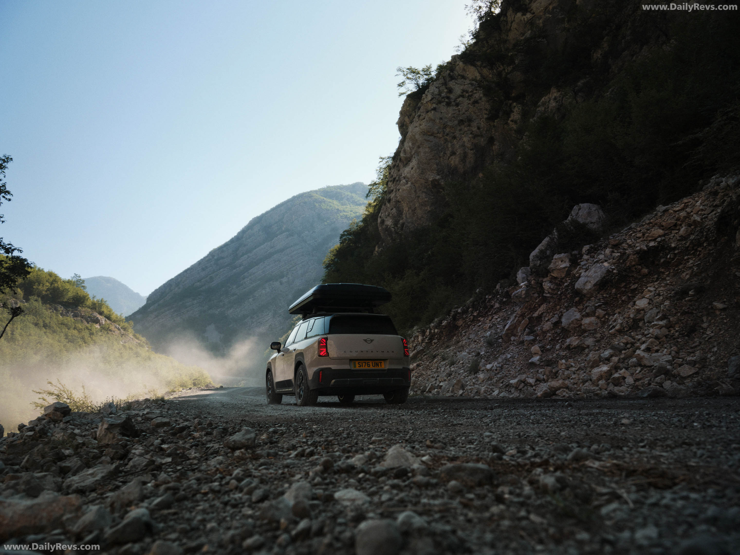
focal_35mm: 25
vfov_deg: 54.9
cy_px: 278
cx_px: 370
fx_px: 534
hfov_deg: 69.4
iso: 400
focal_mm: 32
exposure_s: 1/250
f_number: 8
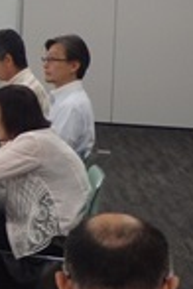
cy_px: -4
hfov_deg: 7.6
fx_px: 1311
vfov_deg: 12.4
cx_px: -347
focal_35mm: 163
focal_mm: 7.3
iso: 250
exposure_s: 1/40
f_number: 4.7
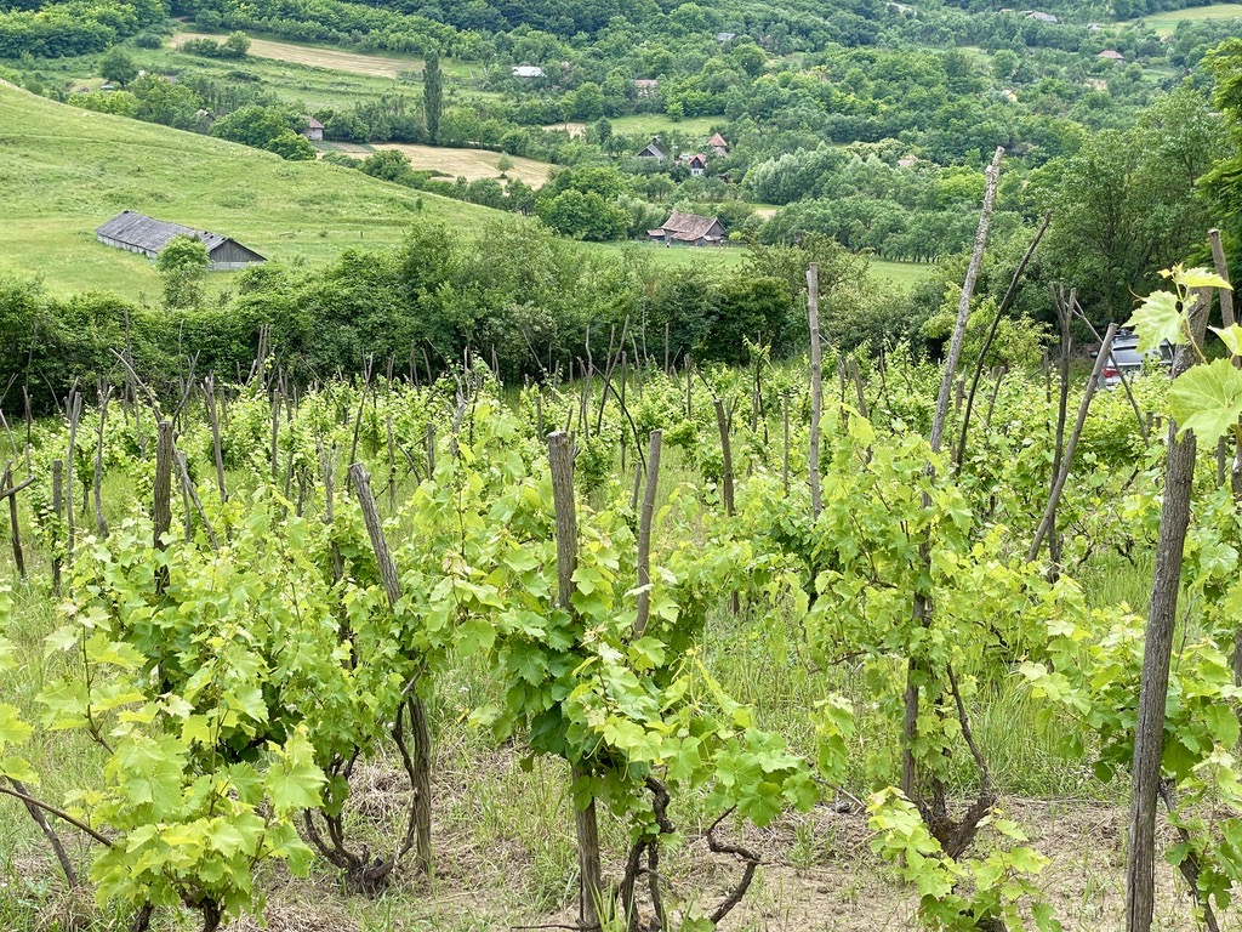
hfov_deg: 36.8
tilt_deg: -15.2
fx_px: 1866
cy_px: 466
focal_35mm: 52
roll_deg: -1.6
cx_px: 621
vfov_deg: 28.0
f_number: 2
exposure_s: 1/363
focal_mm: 6
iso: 25
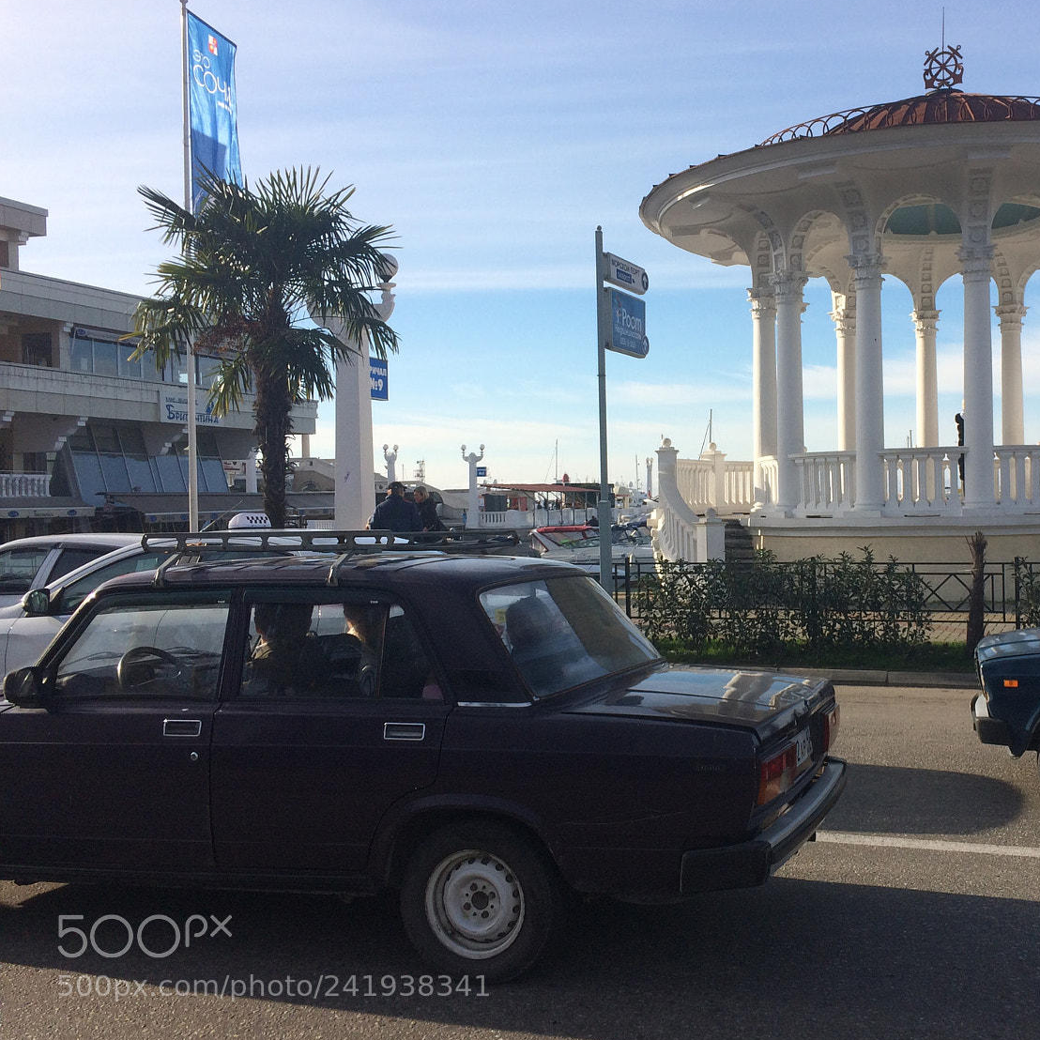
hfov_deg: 43.8
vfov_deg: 44.9
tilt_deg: +1.3
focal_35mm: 37
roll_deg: +3.1
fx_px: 1258
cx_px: 750
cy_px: 497
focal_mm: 4.15
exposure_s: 1/1866
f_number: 2.2
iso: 32
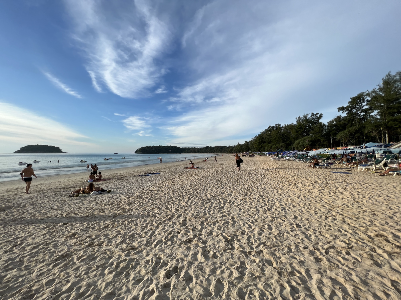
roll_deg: -0.1
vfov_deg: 89.9
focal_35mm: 13
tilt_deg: +1.2
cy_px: 150
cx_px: 200
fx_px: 151
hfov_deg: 106.2
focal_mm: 1.57
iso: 32
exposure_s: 1/1845
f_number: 1.8
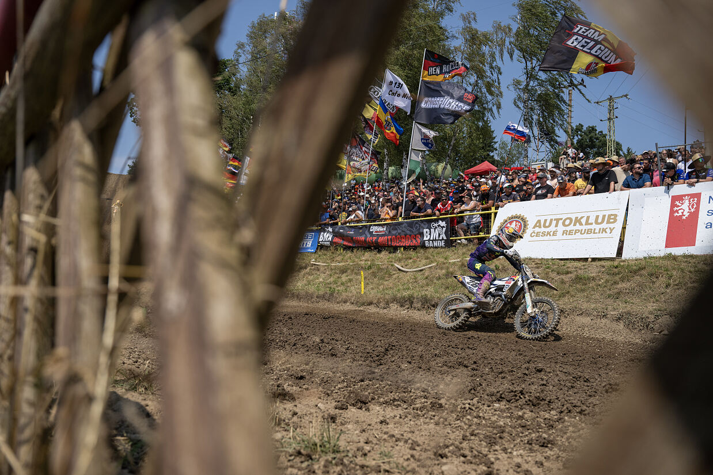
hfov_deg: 62.8
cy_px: 238
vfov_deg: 44.3
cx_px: 356
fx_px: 584
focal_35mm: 30
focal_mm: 29.5
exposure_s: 1/3200
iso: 200
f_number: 4
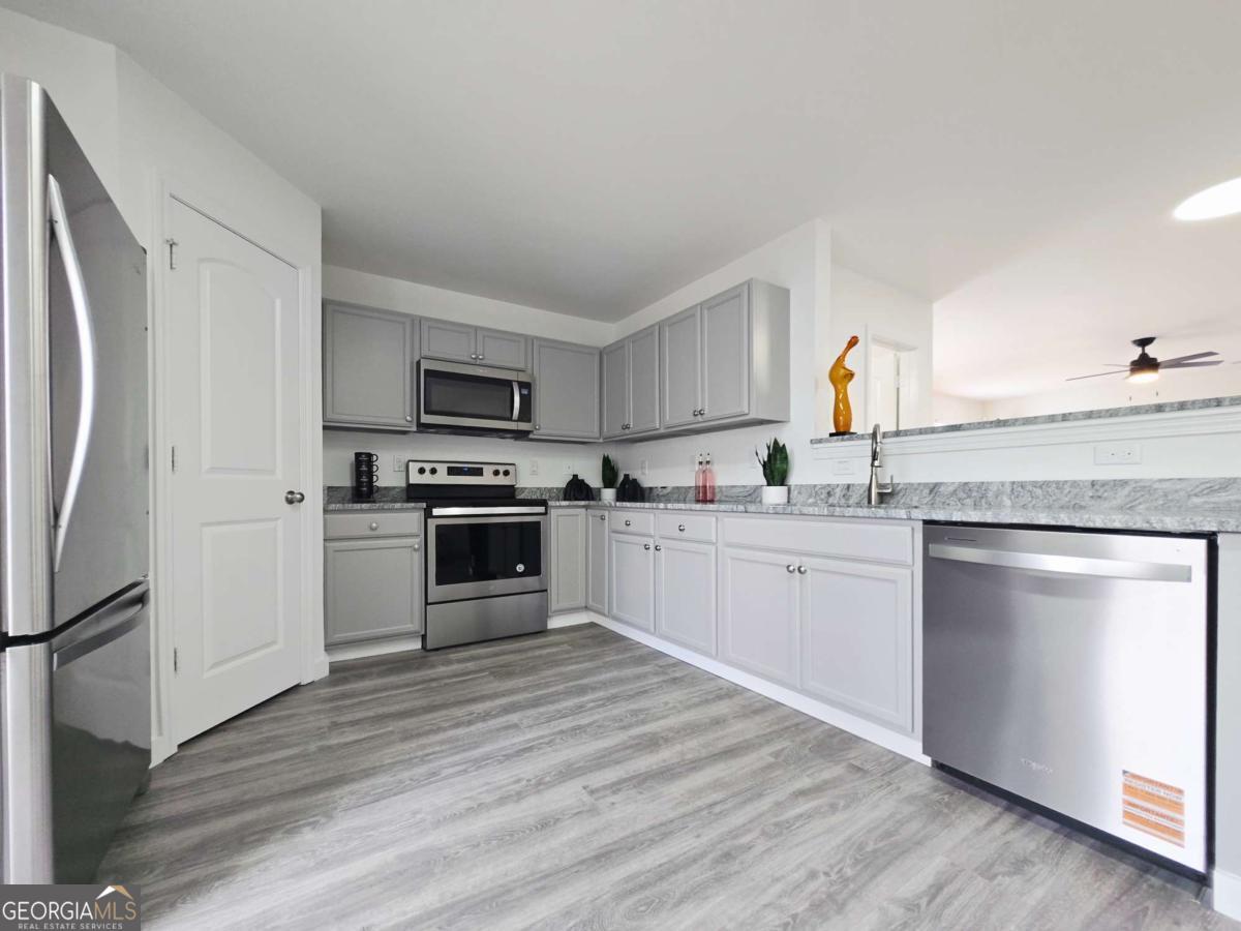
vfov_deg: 89.9
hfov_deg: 106.2
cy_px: 466
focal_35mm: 13
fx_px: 466
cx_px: 620
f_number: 2.2
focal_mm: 1.7
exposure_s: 1/60.2
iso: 125
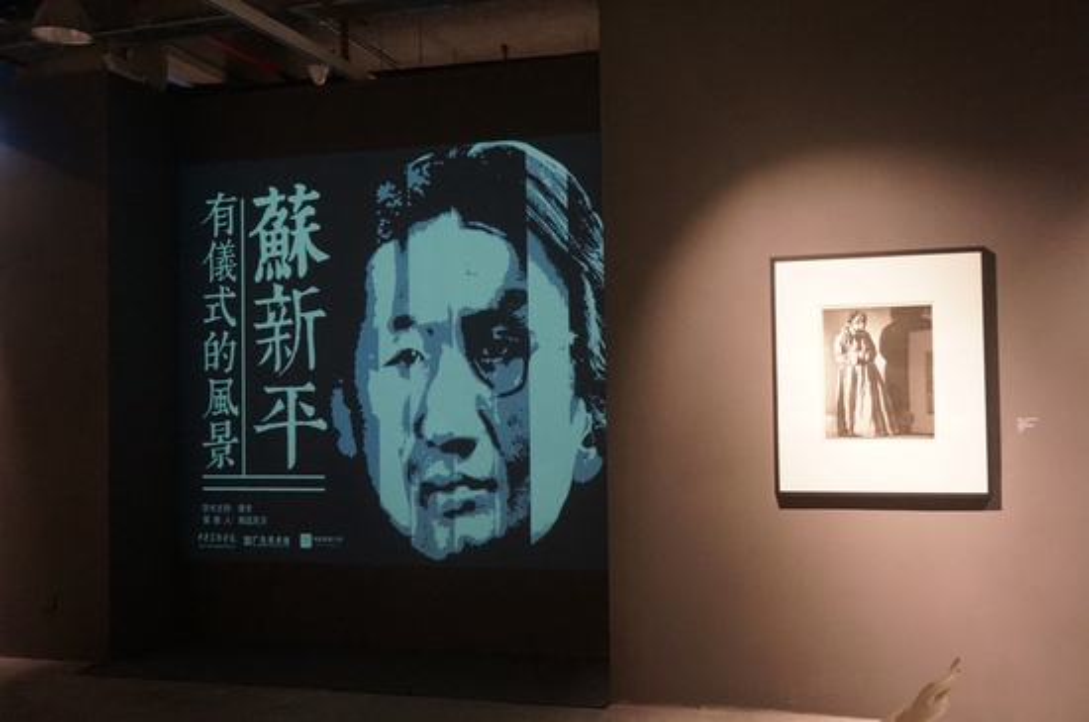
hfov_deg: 51.3
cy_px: 361
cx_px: 544
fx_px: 1133
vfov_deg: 35.4
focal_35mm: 38
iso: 3200
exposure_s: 1/50
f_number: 4.5
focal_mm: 25
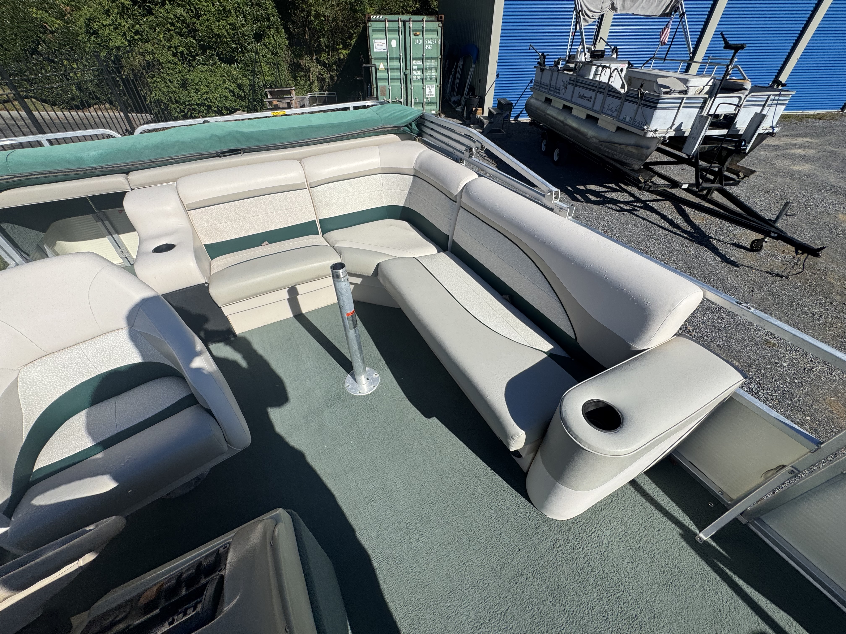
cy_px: 317
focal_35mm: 14
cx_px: 423
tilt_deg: -46.0
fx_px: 342
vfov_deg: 85.7
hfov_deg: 102.1
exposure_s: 1/3390
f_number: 2.2
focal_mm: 2.22
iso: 50
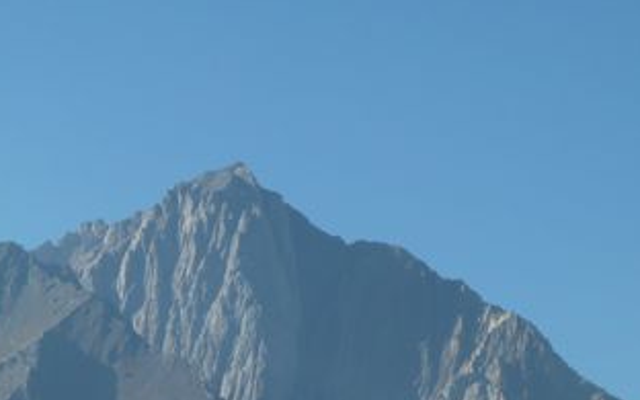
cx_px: 240
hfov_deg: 10.7
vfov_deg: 6.7
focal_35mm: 196
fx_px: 3419
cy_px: 351
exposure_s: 1/500
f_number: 4.3
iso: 80
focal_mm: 14.7
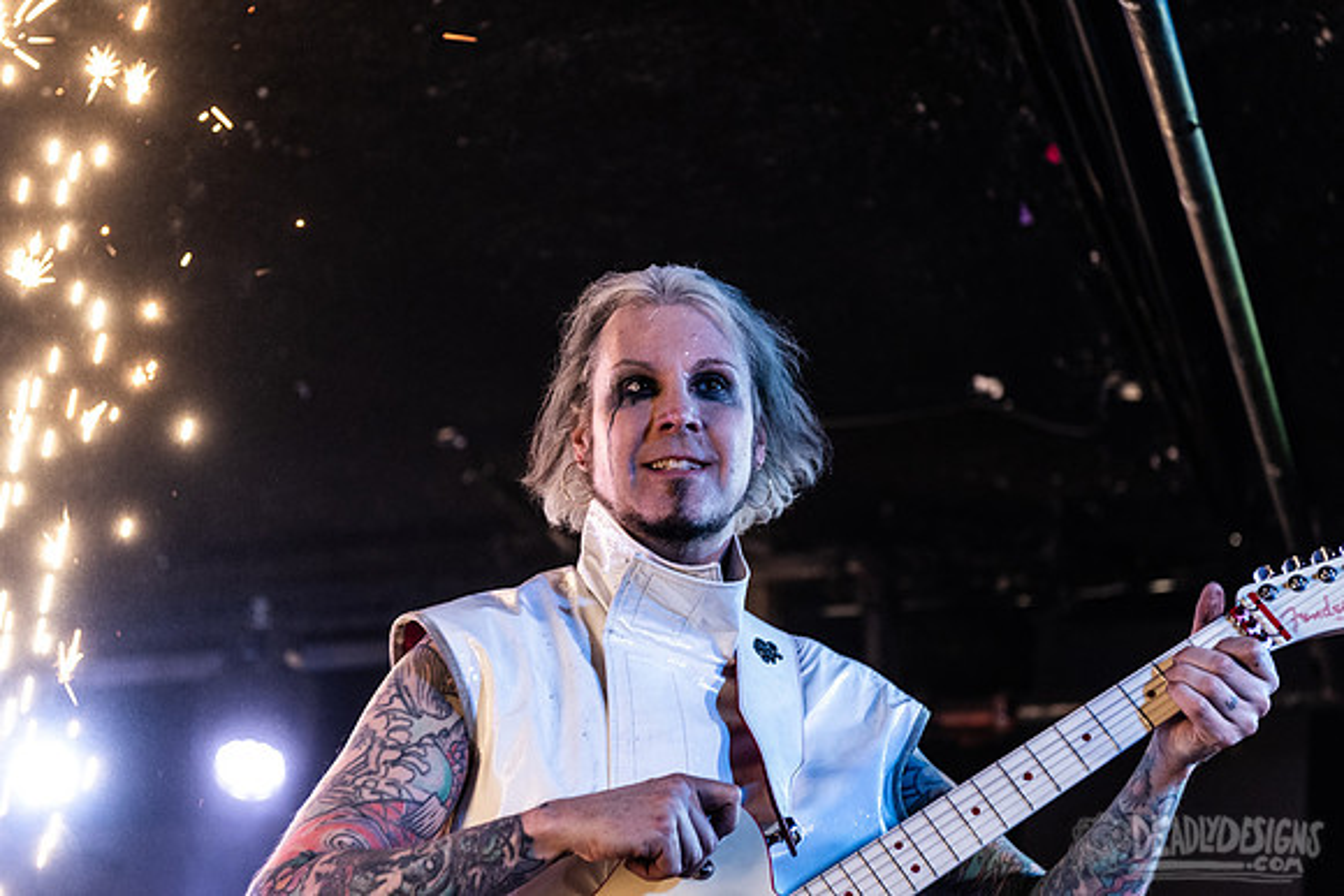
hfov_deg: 30.2
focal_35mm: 67
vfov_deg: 20.4
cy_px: 415
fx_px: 2488
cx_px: 672
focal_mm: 62
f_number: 3.5
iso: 2000
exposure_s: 1/250
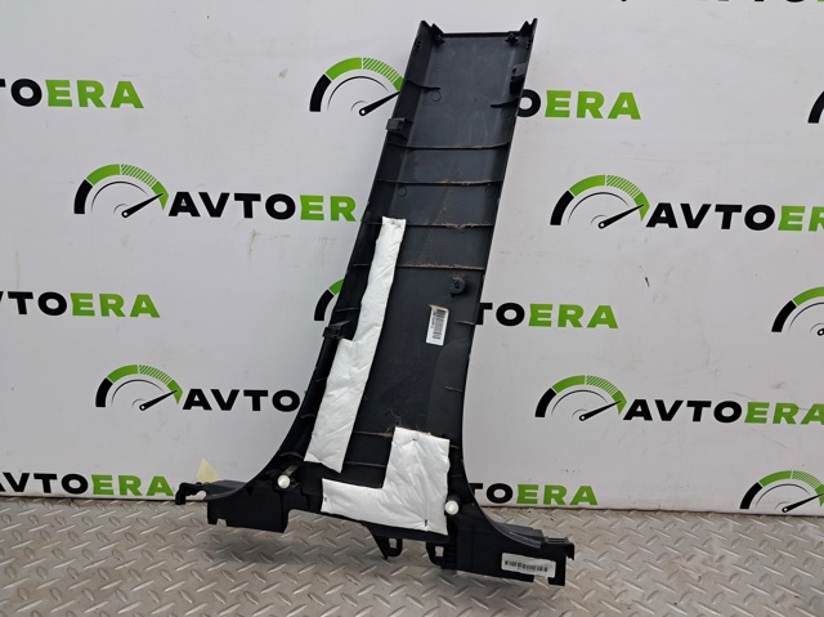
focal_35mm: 27
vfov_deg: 51.3
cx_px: 412
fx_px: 642
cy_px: 308
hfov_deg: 65.4
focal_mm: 4
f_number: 1.8
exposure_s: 1/50
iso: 80
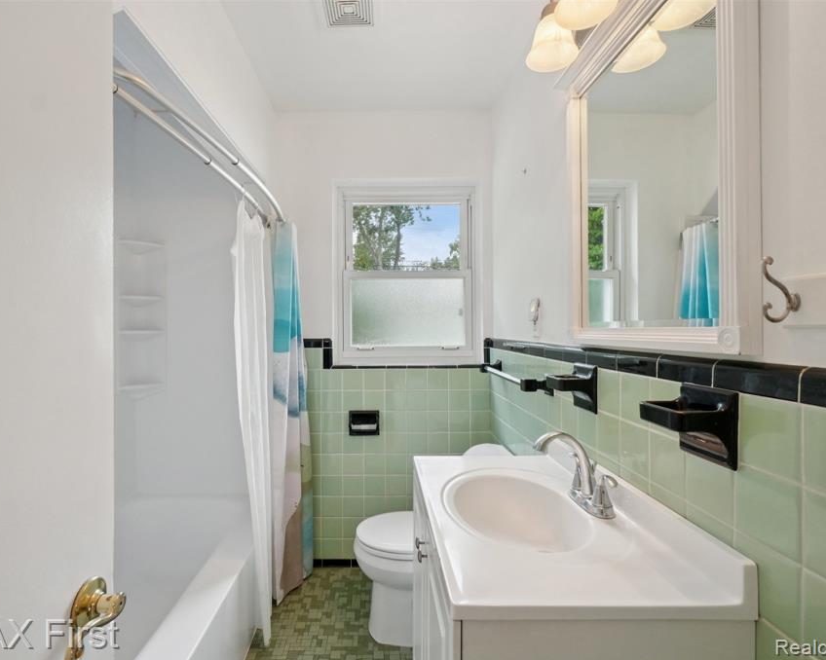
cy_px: 331
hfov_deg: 89.4
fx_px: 415
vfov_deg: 77.0
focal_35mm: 17
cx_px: 375
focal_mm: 10
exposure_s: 1/30
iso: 500
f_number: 8
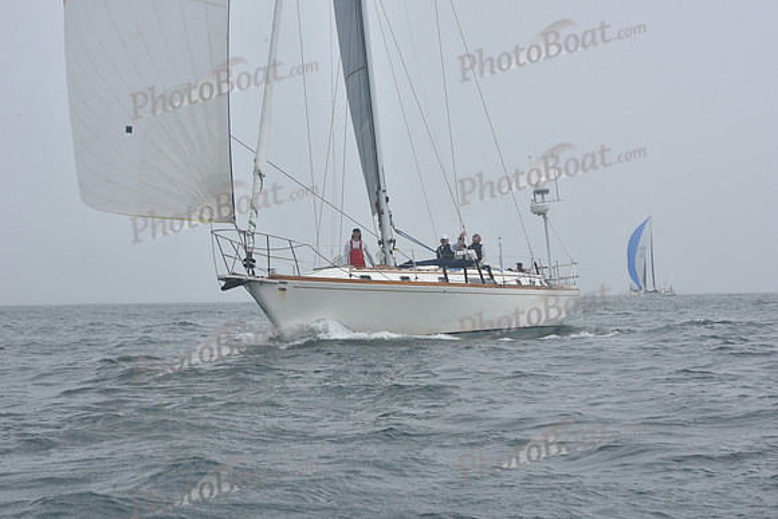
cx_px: 389
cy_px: 260
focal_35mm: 70
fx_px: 1513
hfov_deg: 28.8
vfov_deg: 19.5
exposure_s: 1/800
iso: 250
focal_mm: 70
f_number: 11
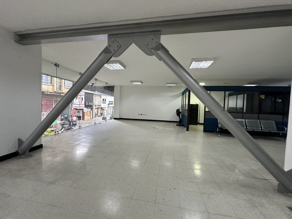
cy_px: 110
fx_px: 118
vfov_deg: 85.7
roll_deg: -2.1
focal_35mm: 14
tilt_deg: -4.1
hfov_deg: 102.1
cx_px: 146
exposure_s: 1/120
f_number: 2.2
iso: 250
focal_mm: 2.22
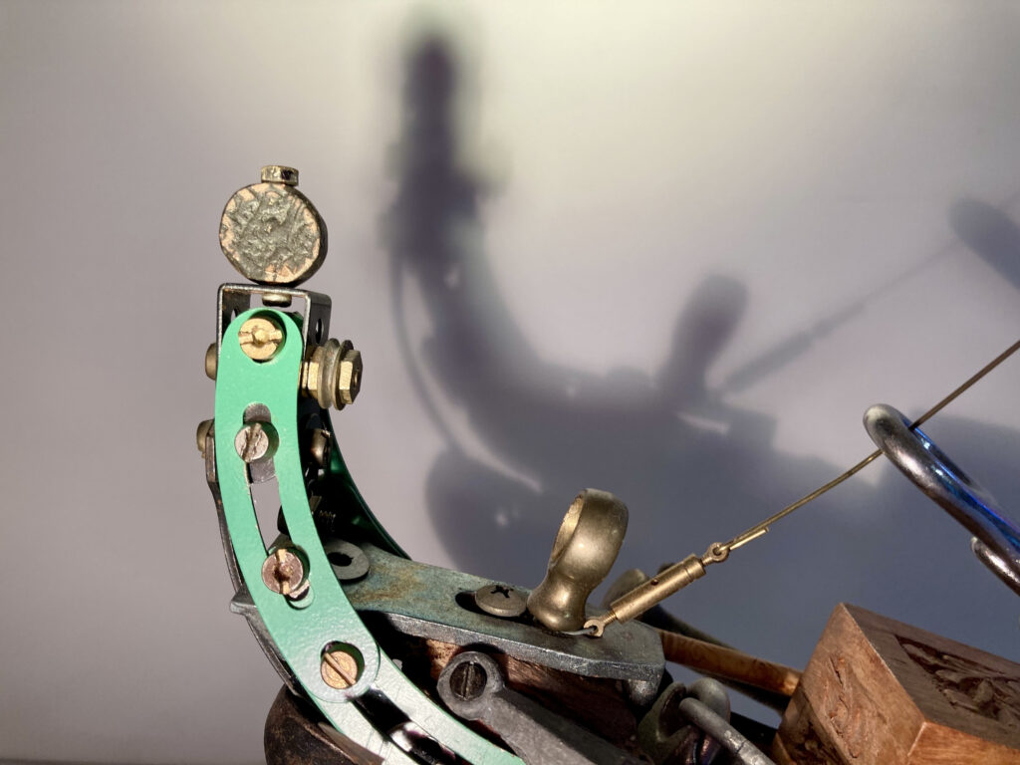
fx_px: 825
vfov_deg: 49.7
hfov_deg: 63.4
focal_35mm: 28
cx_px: 510
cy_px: 382
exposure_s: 1/50
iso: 50
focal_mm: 3.99
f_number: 1.8
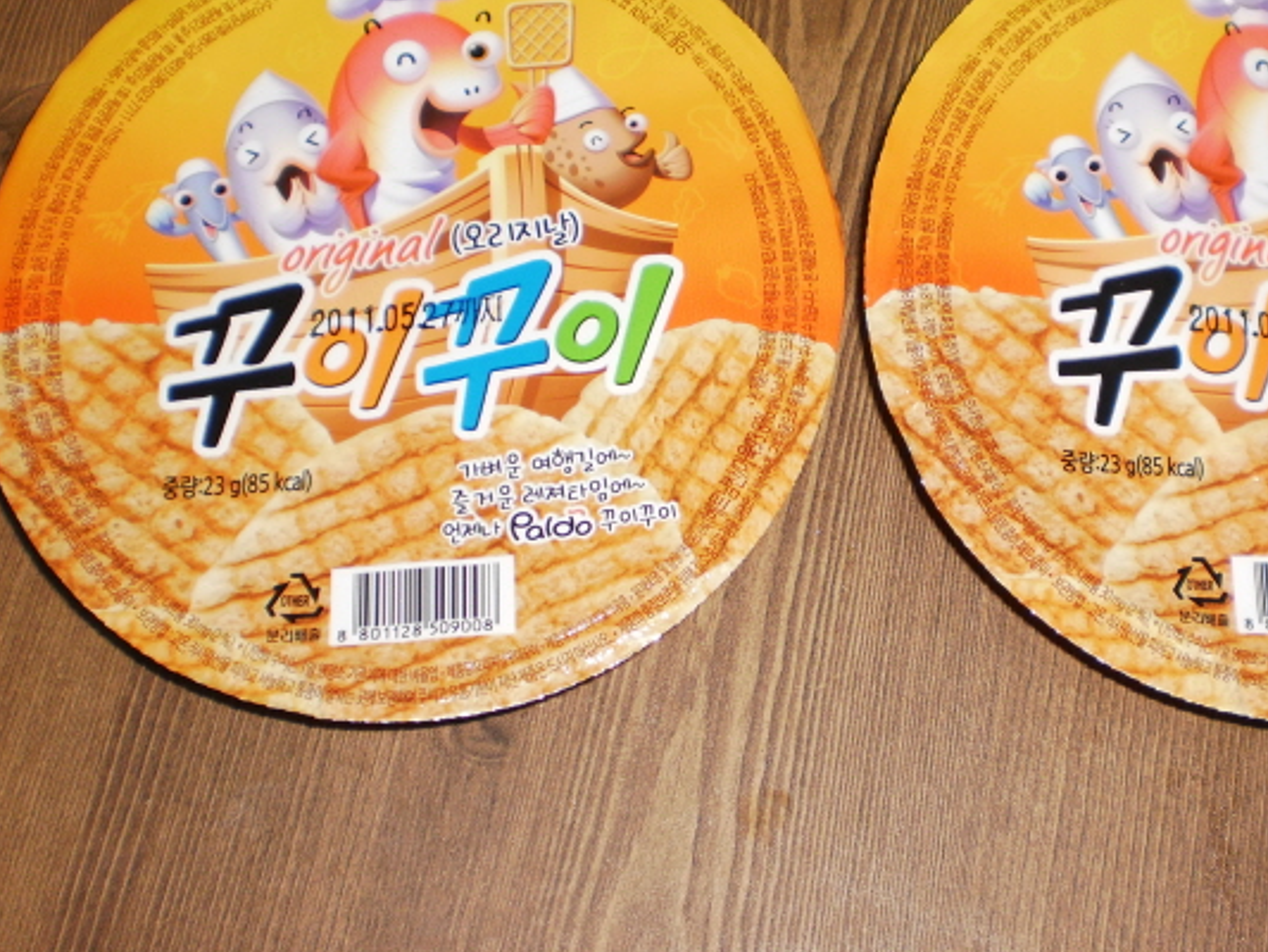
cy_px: 347
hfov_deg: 35.3
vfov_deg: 26.9
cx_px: 811
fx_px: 1978
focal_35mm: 54
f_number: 3.1
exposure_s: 1/30
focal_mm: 6.3
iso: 125
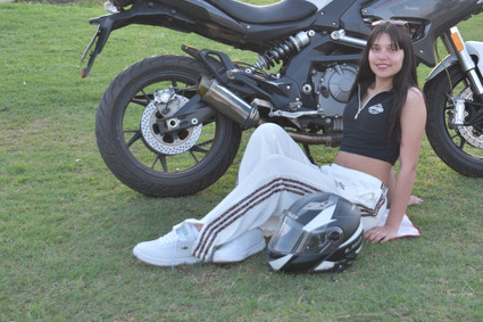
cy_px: 89
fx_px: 1515
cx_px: 361
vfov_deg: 12.1
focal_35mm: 113
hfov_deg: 18.0
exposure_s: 1/160
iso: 1000
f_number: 4.5
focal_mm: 50
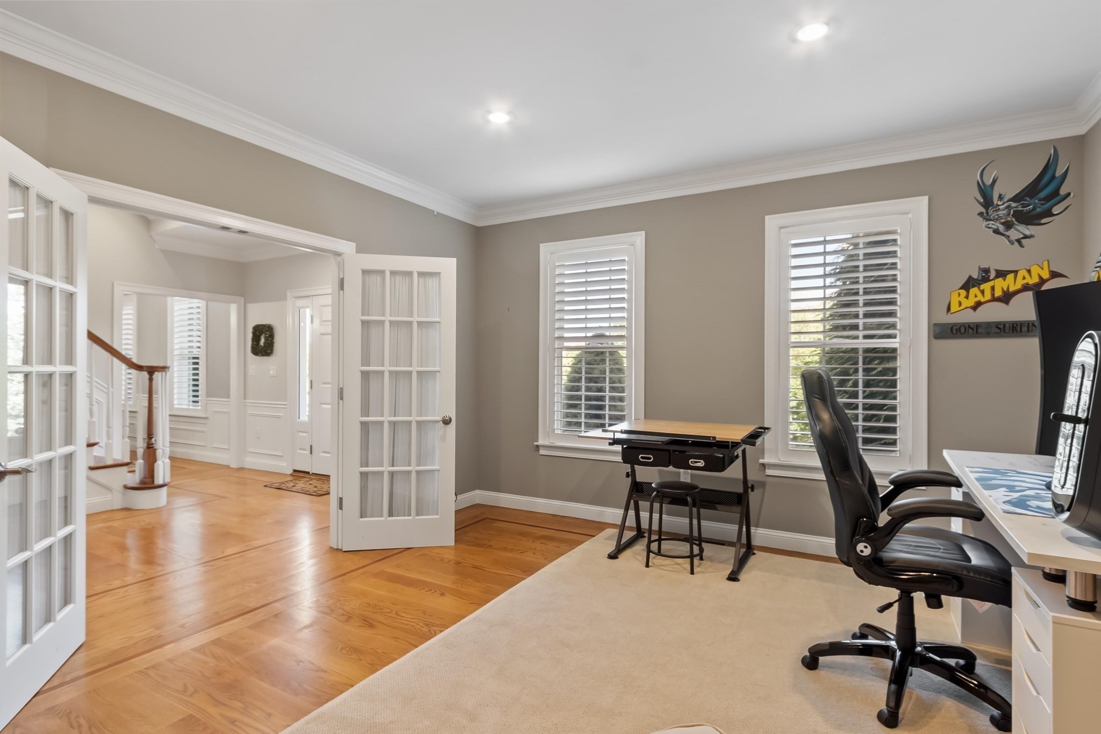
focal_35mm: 18
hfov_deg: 90.0
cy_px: 367
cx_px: 550
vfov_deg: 67.4
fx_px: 550
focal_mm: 12
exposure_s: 2
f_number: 8
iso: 200
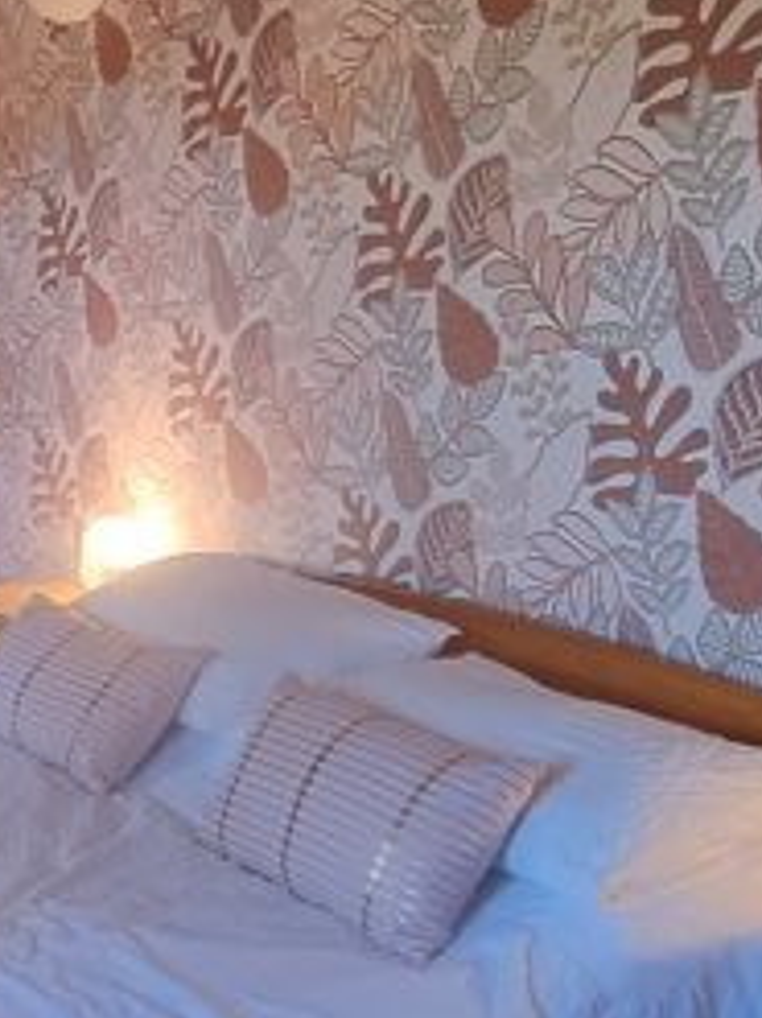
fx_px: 1586
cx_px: -259
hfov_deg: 23.5
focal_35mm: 54
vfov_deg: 35.1
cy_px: 697
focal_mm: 2.2
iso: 320
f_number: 2.2
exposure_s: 1/50
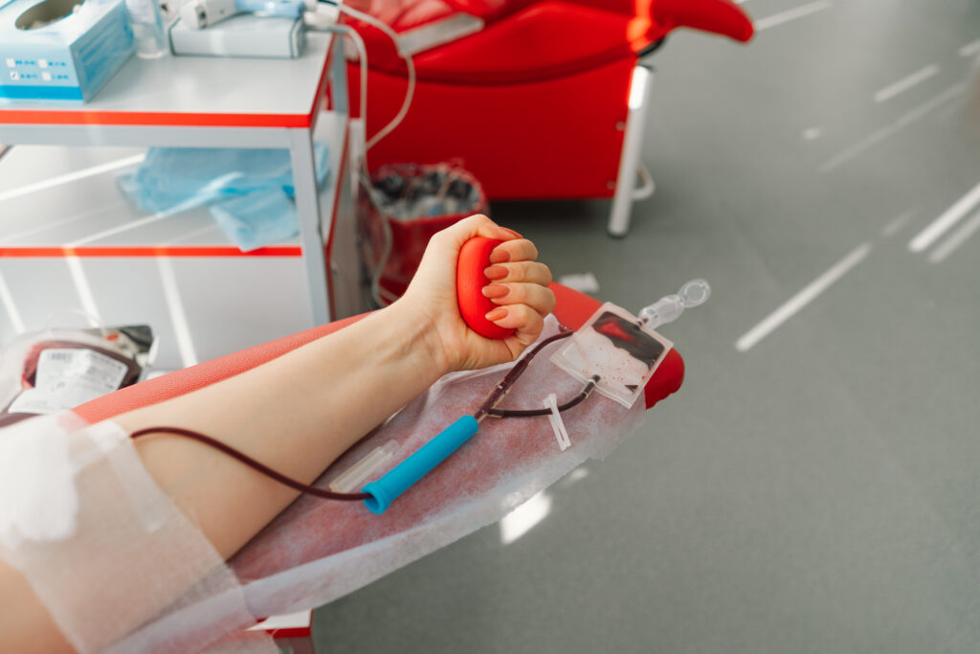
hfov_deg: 65.5
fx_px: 762
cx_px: 490
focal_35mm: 28
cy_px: 327
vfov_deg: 46.4
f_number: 3.2
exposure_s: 1/160
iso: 200
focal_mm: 28
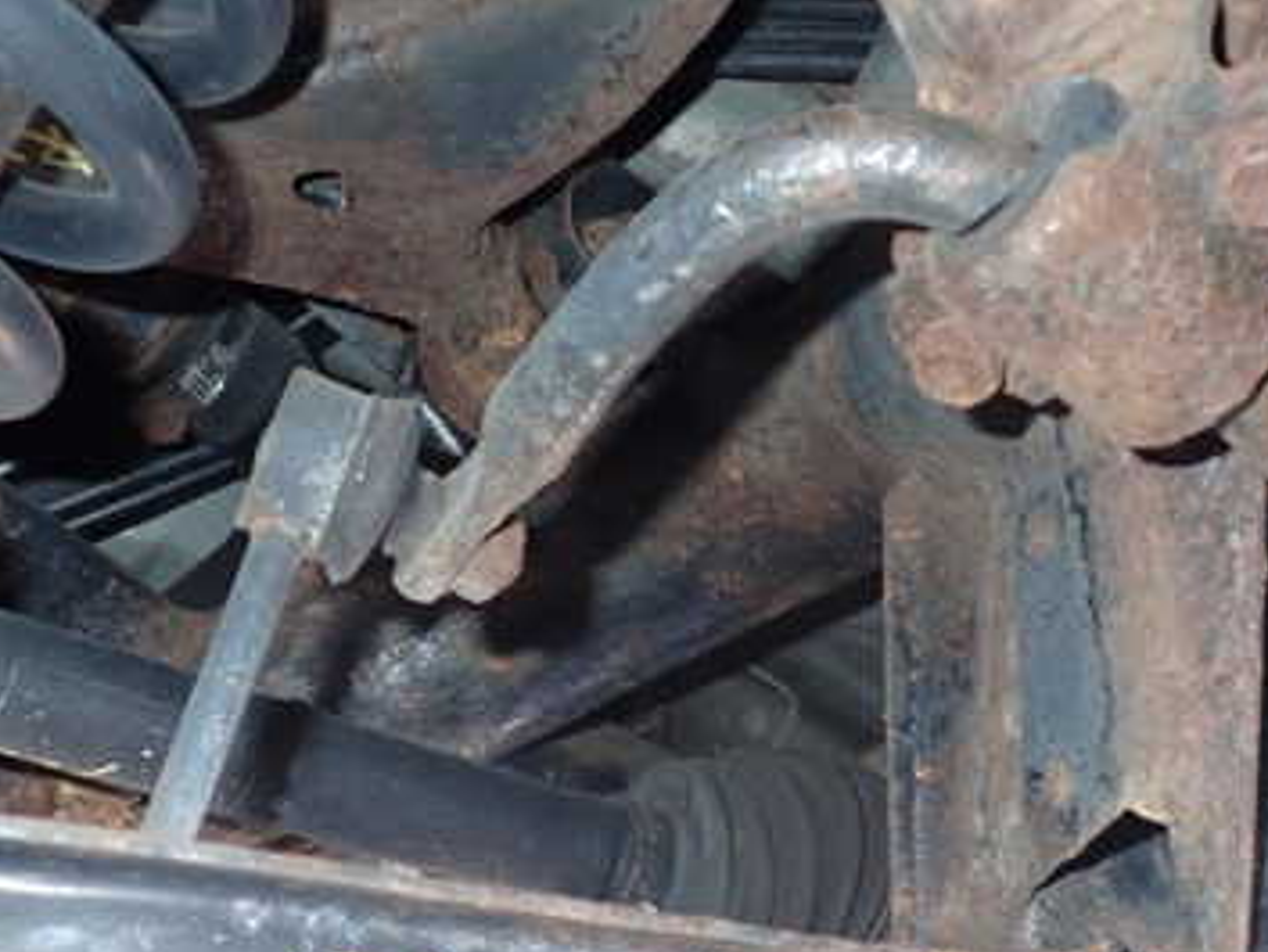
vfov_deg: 28.5
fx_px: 1869
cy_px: 604
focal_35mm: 51
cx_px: 729
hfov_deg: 37.4
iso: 400
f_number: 2.3
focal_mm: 5.4
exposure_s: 1/125
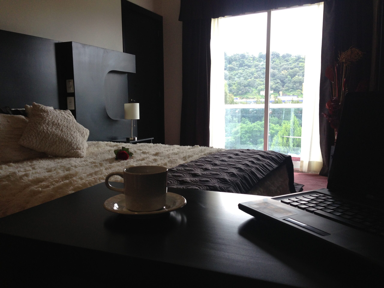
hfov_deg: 55.4
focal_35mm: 33
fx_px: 366
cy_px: 144
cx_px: 192
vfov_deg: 42.9
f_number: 2.4
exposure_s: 1/120
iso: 100
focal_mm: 4.13
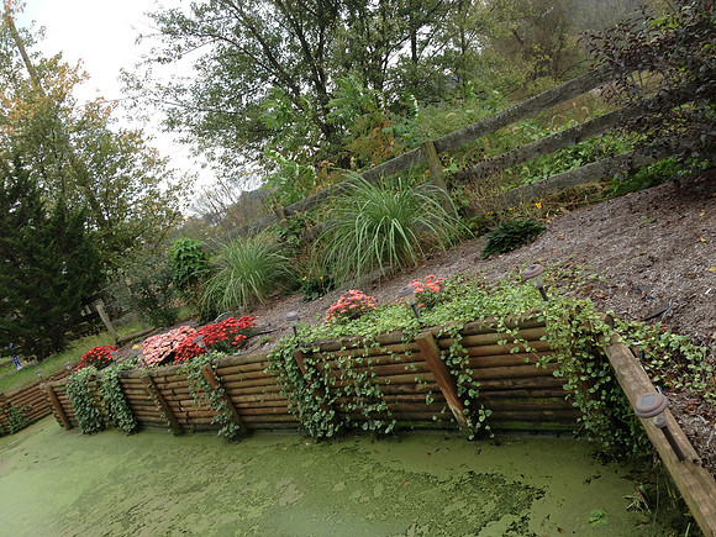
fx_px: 724
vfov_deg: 40.7
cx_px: 358
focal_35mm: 35
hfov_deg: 52.6
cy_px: 268
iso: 50
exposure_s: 1/143
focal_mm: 4.28
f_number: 2.4
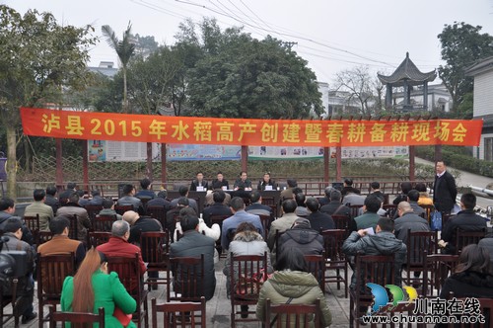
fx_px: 451
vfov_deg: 39.9
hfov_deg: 57.3
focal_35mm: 33
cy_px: 164
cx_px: 246
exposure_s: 1/320
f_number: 3.8
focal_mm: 22
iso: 200
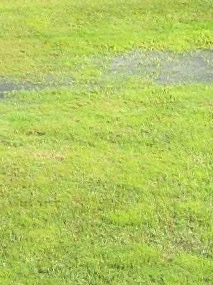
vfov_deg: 8.1
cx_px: -11
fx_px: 1889
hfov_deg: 6.4
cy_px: -314
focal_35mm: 230
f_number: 2.7
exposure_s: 1/487
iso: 80
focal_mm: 6
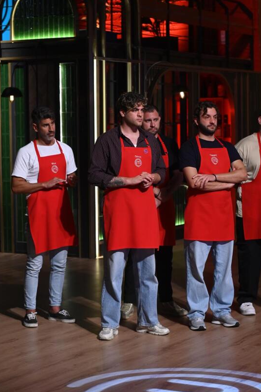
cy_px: 191
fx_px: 1099
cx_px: 155
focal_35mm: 101
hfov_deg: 13.5
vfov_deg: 20.2
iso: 3200
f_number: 4
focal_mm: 82
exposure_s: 1/200
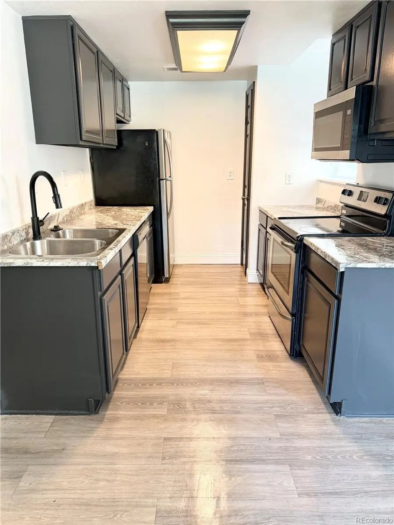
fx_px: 364
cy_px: 262
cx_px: 197
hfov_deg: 56.8
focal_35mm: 24
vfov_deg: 71.6
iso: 125
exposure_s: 1/60
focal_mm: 6.76
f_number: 1.78
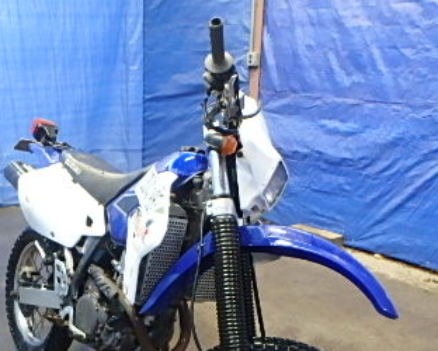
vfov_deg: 33.9
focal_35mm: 42
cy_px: 313
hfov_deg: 43.7
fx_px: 545
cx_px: 185
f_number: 3.5
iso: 800
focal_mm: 3.7
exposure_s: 1/15
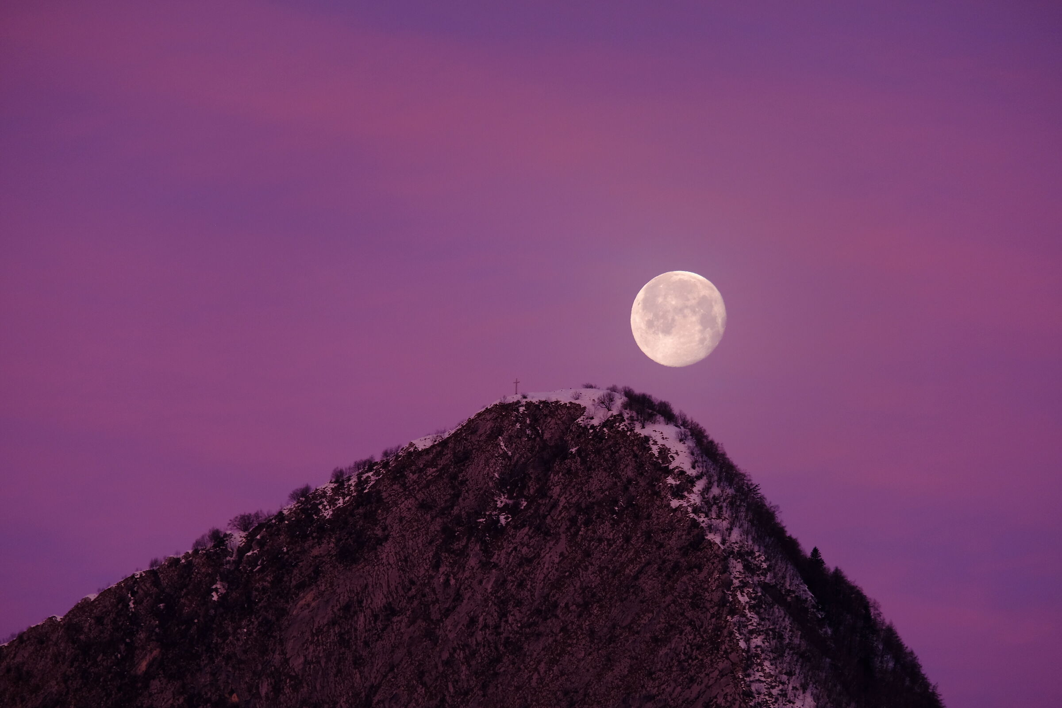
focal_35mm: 345
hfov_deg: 6.0
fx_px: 10177
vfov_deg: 4.0
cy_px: 354
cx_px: 531
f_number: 6.7
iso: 500
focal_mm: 230
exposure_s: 1/50
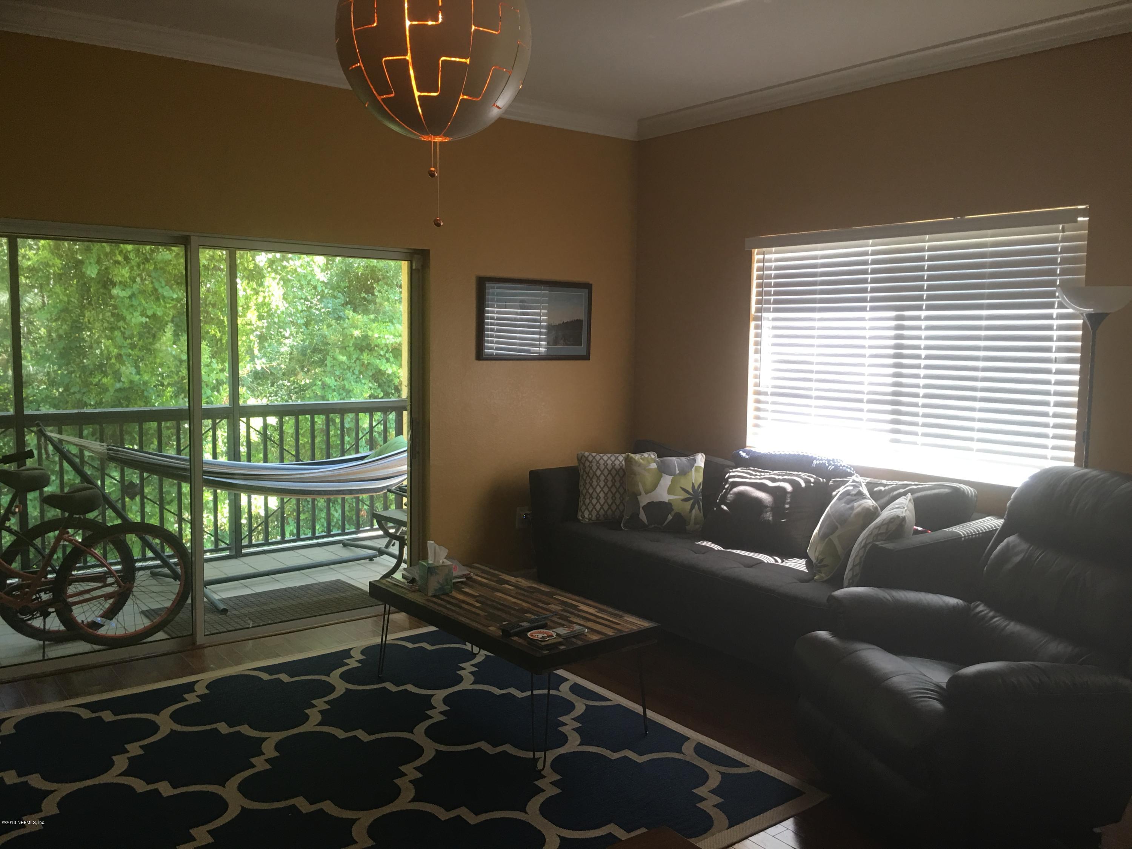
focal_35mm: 29
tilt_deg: -3.3
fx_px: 948
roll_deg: -1.3
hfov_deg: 61.7
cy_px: 424
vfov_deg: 48.2
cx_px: 566
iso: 25
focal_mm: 4.15
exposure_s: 1/15
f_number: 2.2
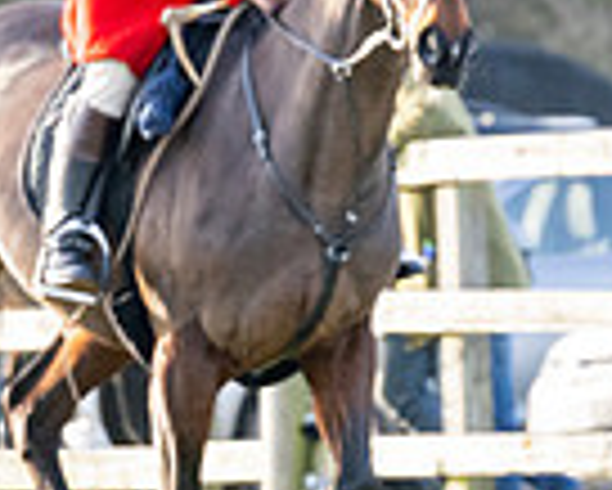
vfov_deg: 1.3
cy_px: 109
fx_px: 21189
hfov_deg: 1.7
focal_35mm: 1169
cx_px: 268
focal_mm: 160
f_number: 5
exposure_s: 1/500
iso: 400
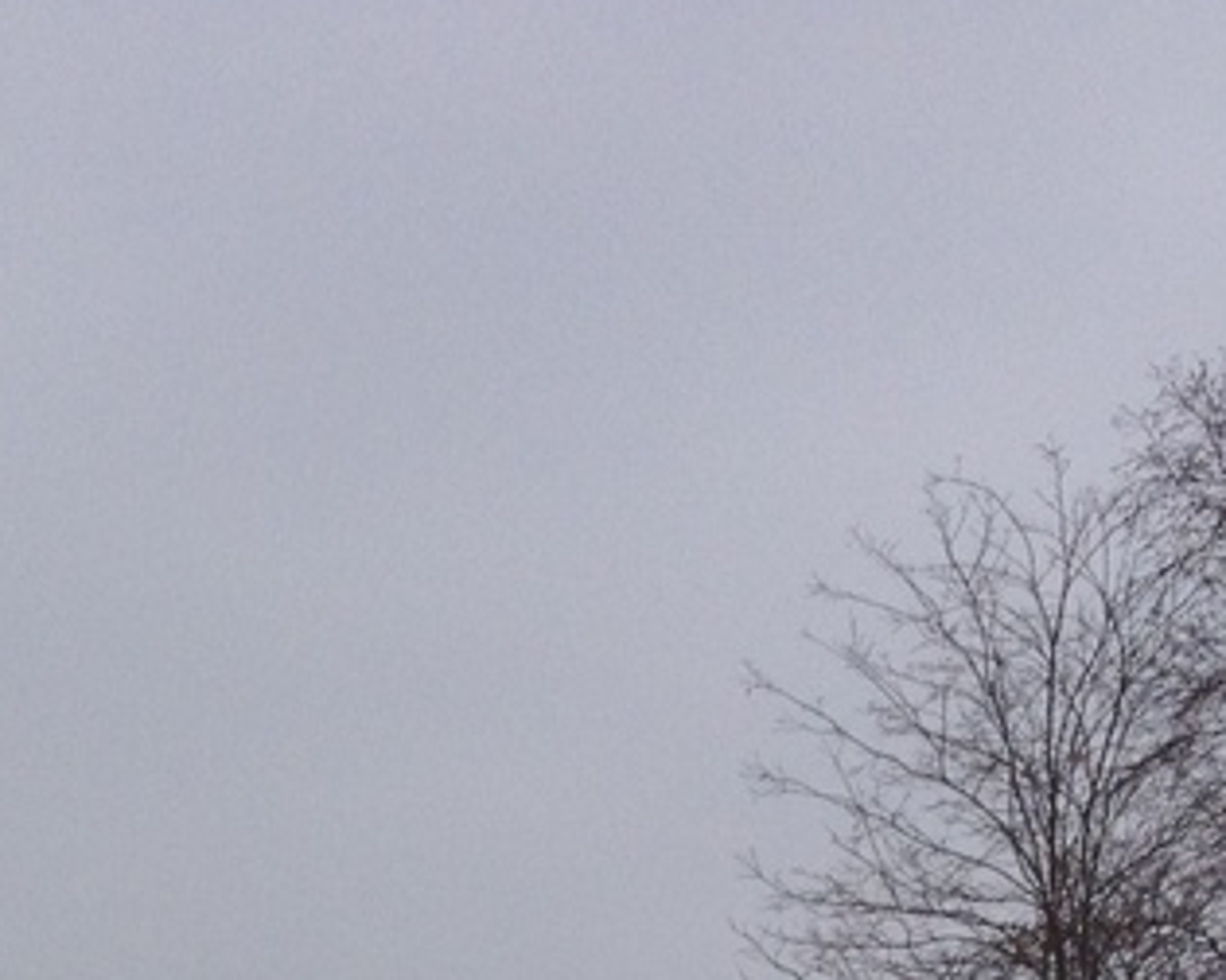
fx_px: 4717
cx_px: -78
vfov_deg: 11.1
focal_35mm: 130
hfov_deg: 14.5
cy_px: 1707
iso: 64
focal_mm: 4.28
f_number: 2.4
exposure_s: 1/974
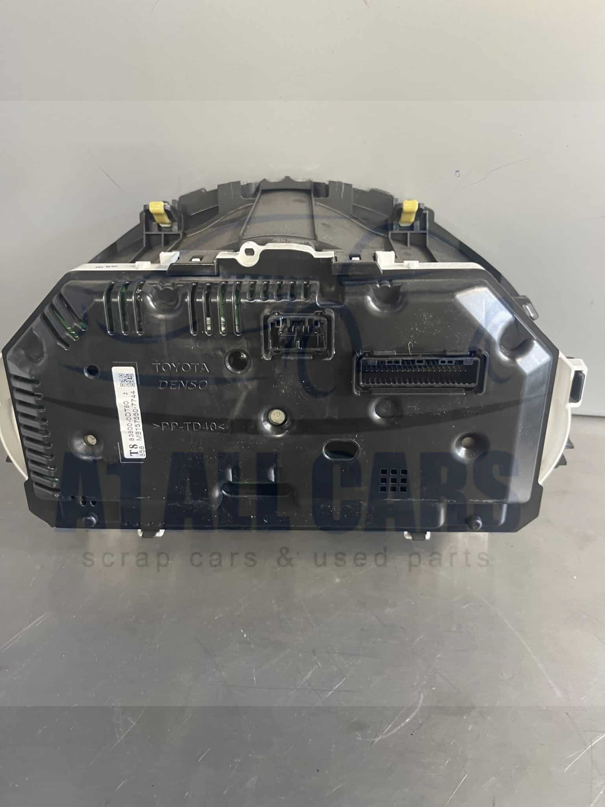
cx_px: 302
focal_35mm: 26
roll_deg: +2.4
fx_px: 606
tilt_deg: -34.3
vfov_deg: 67.3
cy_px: 404
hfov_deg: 53.1
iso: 320
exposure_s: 1/50
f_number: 1.6
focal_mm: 5.1
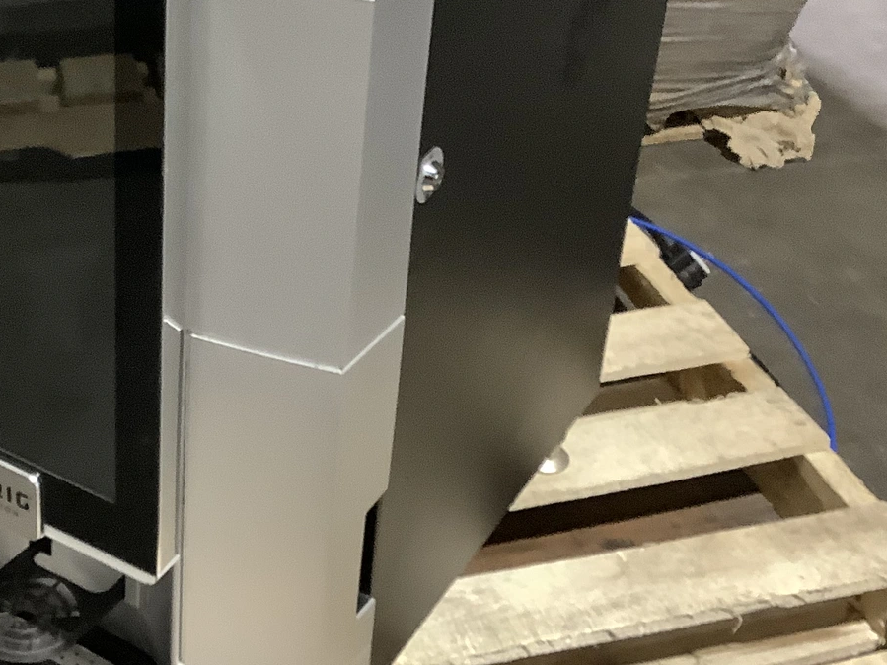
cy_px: 205
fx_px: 1768
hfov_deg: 27.8
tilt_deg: -33.0
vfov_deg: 21.2
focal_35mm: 69
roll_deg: -1.5
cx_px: 234
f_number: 2.4
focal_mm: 3.3
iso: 250
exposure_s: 1/40
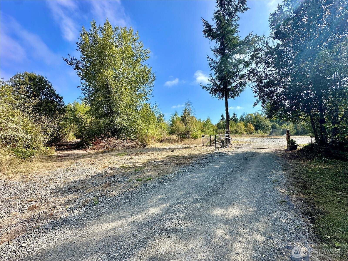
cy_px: 130
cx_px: 174
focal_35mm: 14
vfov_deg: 85.7
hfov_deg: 102.1
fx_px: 141
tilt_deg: +2.3
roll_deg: +0.1
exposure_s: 1/1453
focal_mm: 2.22
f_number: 2.2
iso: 40
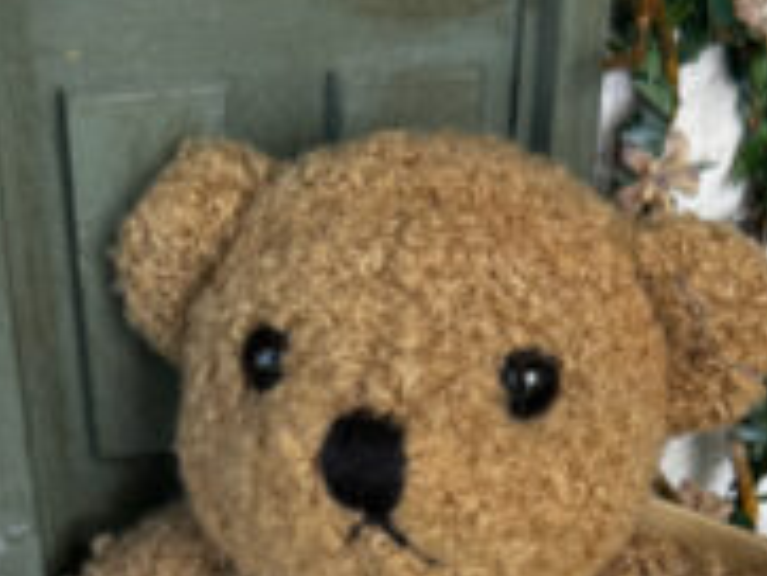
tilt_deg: -40.8
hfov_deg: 36.1
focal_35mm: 53
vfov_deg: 27.0
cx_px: 420
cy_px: 457
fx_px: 1175
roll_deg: -0.6
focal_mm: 6.76
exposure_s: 1/188
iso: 64
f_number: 1.78
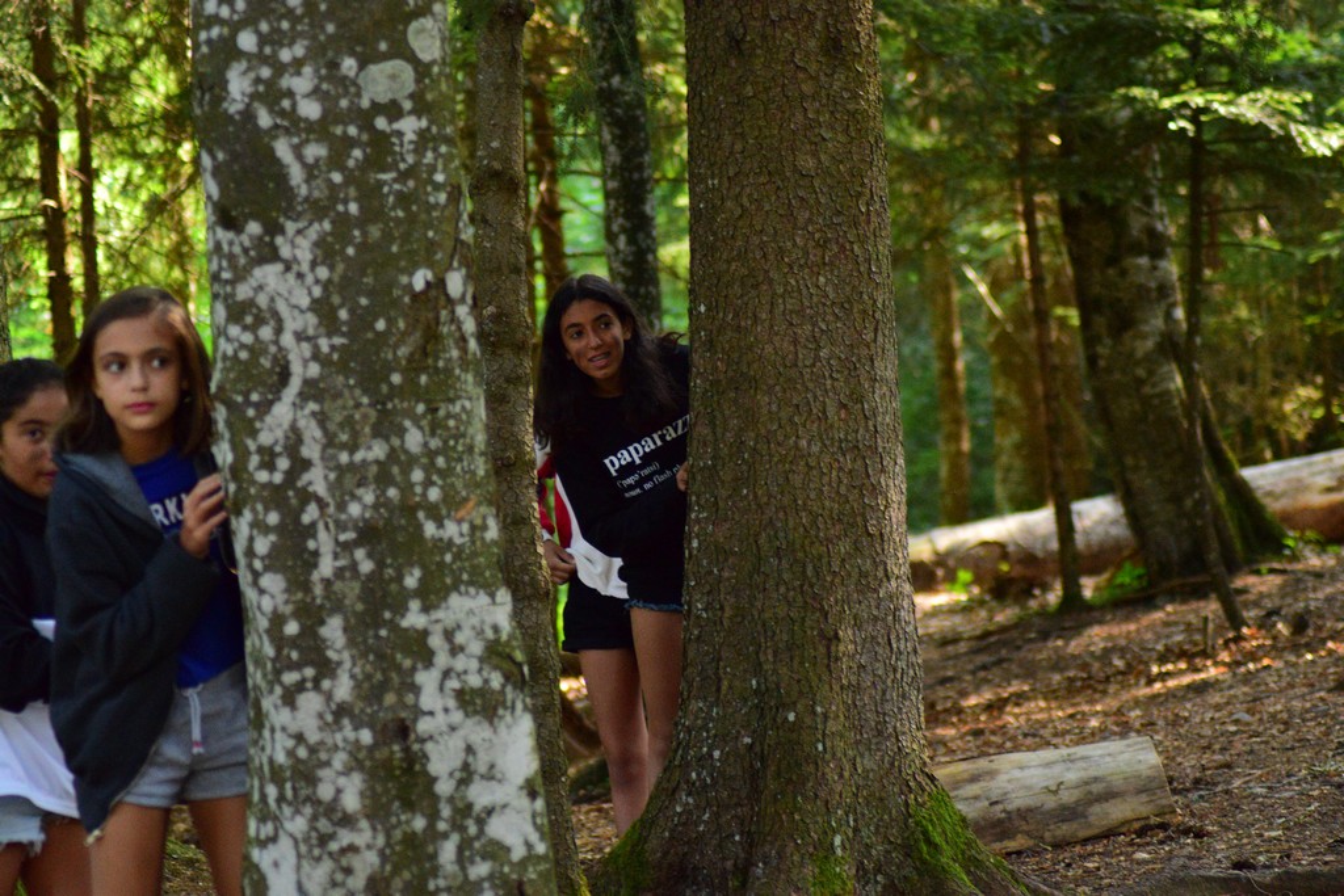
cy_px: 448
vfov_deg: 7.9
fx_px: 6496
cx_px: 672
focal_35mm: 174
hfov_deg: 11.8
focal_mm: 116
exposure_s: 1/320
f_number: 4.2
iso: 3200
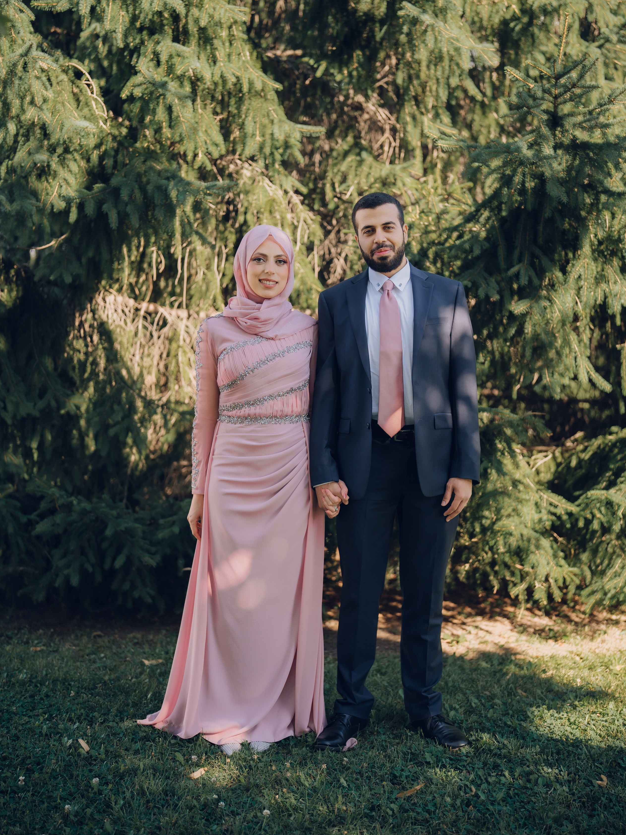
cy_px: 364
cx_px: 318
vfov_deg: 34.9
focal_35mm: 55
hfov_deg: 26.6
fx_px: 1326
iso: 125
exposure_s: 1/1250
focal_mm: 50
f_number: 1.4
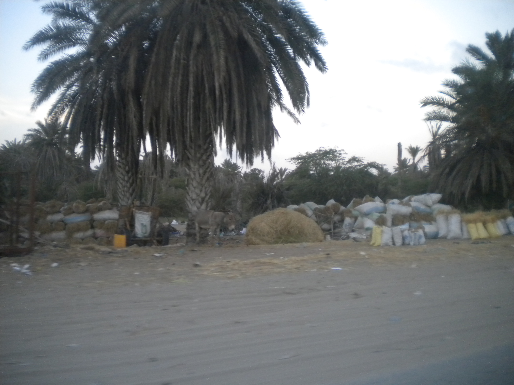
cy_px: 192
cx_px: 257
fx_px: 520
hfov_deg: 52.6
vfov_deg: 40.7
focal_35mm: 35
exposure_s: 1/97.7
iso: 400
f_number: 3.1
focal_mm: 6.3
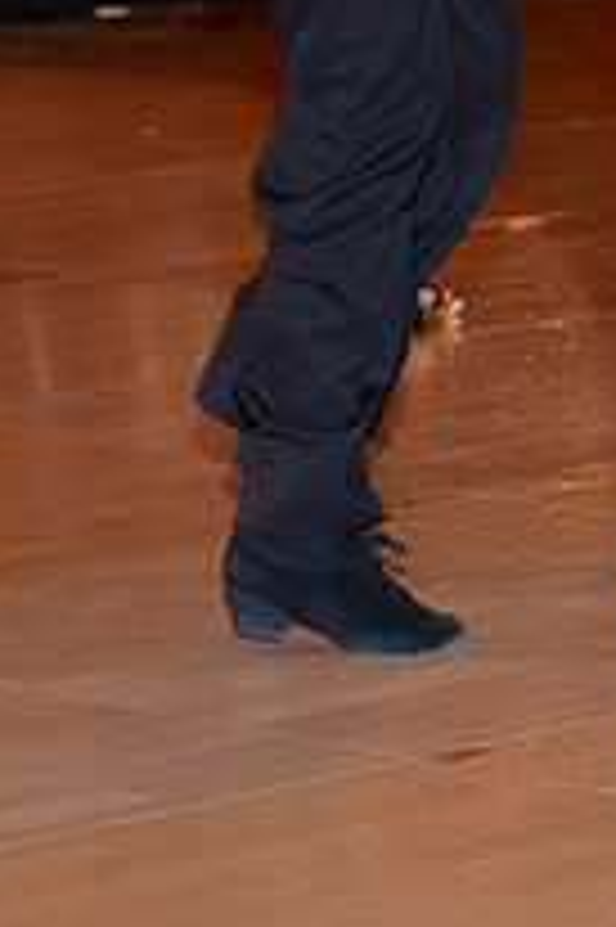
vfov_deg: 7.9
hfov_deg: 5.3
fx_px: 6658
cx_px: 605
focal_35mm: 259
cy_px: -320
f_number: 5
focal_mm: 92
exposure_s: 1/200
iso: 1600
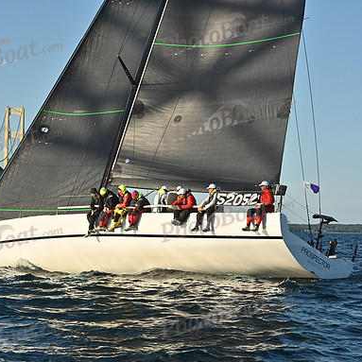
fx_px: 1065
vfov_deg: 19.3
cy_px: 182
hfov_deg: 19.2
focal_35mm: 90
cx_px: 112
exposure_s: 1/1000
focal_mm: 70
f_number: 13
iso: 800
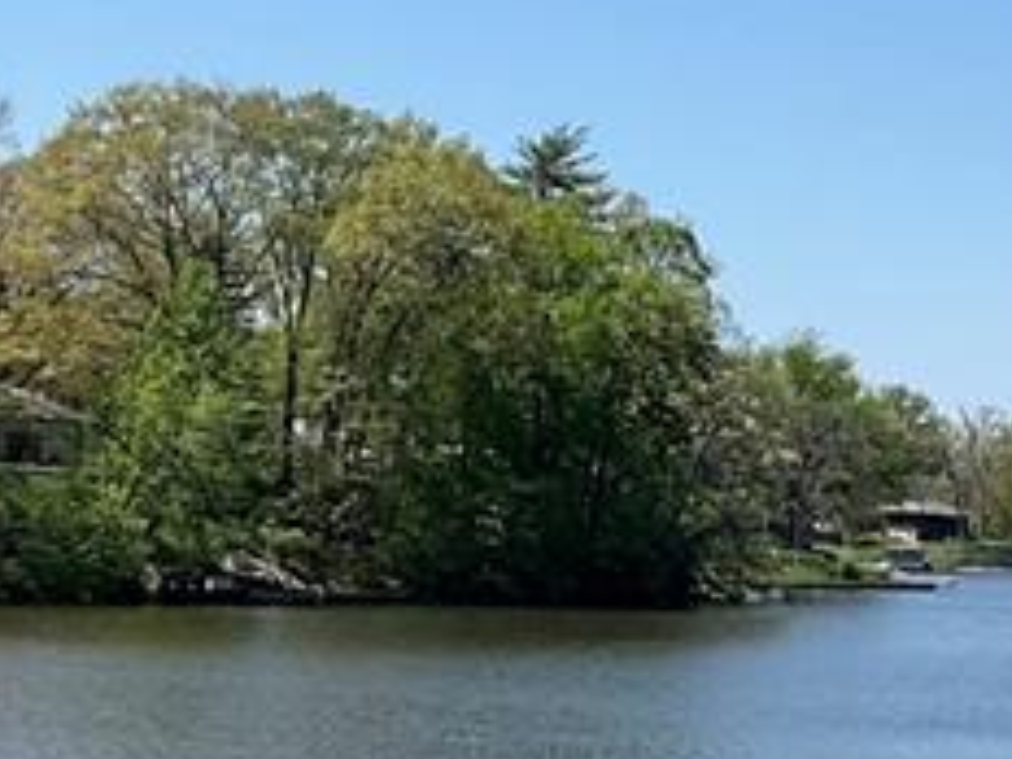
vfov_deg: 11.5
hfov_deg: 15.2
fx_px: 3742
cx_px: 929
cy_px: 746
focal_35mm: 128
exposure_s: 1/1786
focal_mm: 3
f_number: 1.8
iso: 25
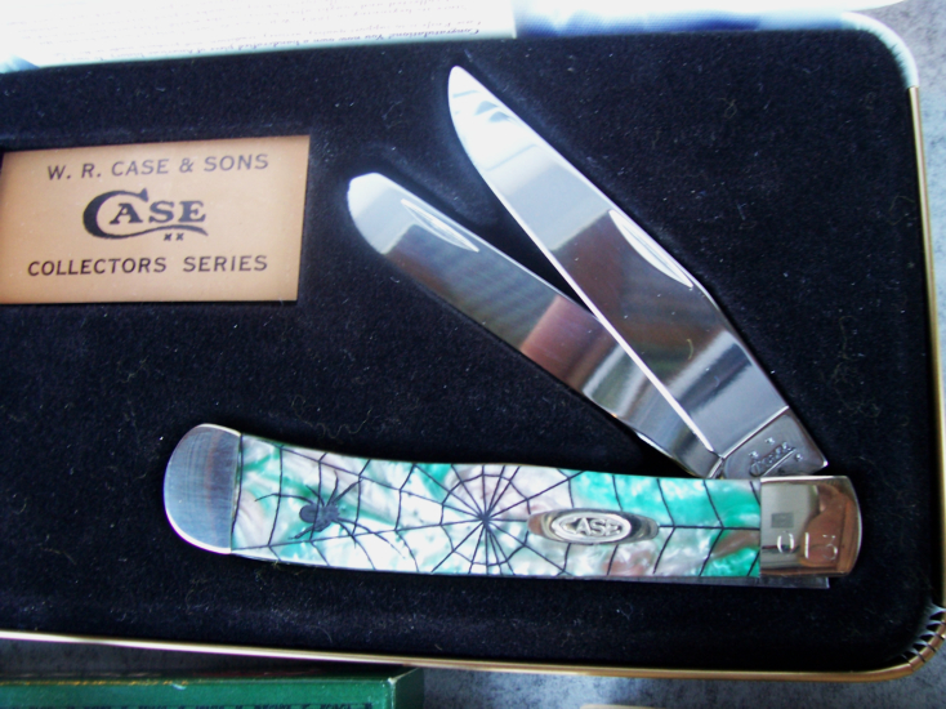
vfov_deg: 41.8
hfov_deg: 54.0
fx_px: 929
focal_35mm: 34
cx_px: 473
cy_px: 354
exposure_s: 1/20
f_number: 2.7
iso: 160
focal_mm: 5.6
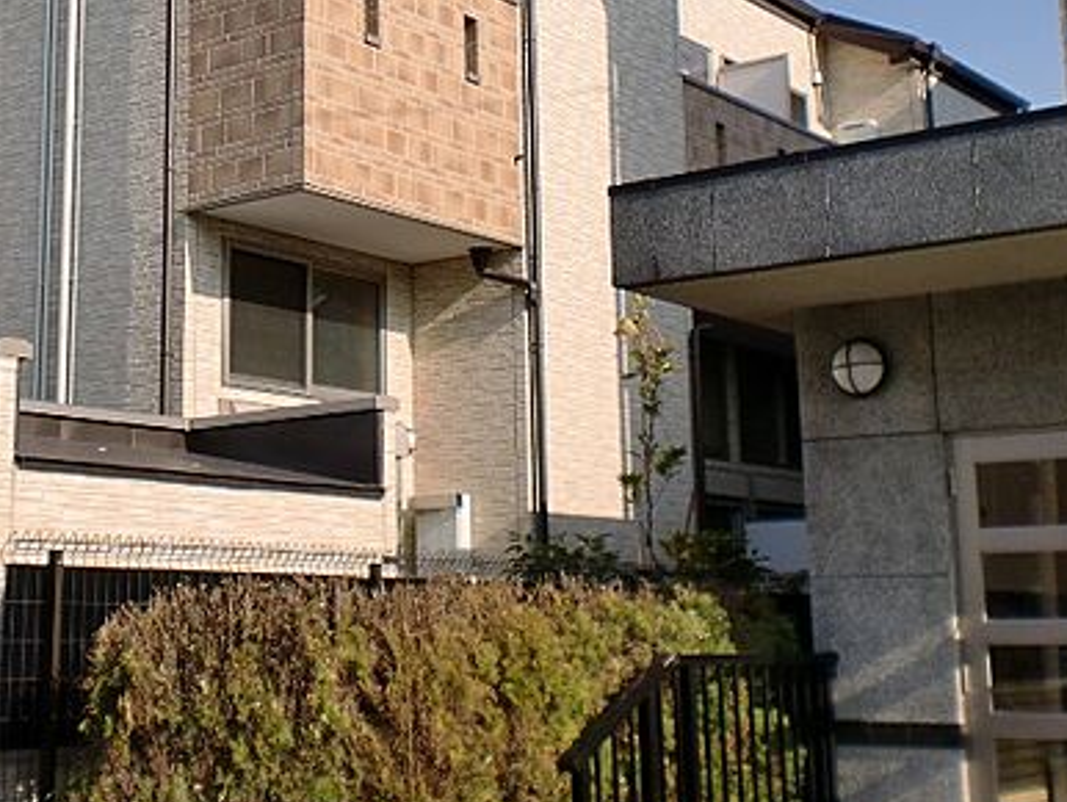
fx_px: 1789
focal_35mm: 58
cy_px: 263
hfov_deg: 32.8
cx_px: 307
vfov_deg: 25.1
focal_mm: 6.3
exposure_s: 1/1000
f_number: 3.1
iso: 64
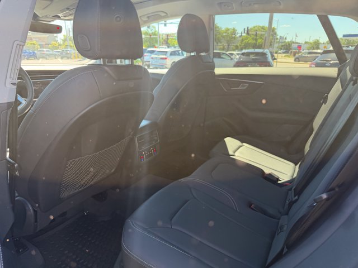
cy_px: 134
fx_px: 248
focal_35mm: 24
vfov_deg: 56.8
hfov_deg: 71.6
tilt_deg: -16.8
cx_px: 179
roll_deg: -0.3
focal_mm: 6.76
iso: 80
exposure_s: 1/175
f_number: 1.78
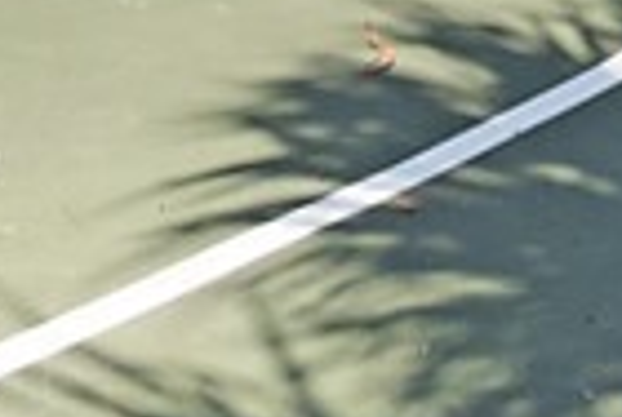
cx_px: 533
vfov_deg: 9.2
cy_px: -869
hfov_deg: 17.4
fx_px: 2008
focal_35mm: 116
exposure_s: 1/480
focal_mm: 10
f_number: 5.6
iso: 200
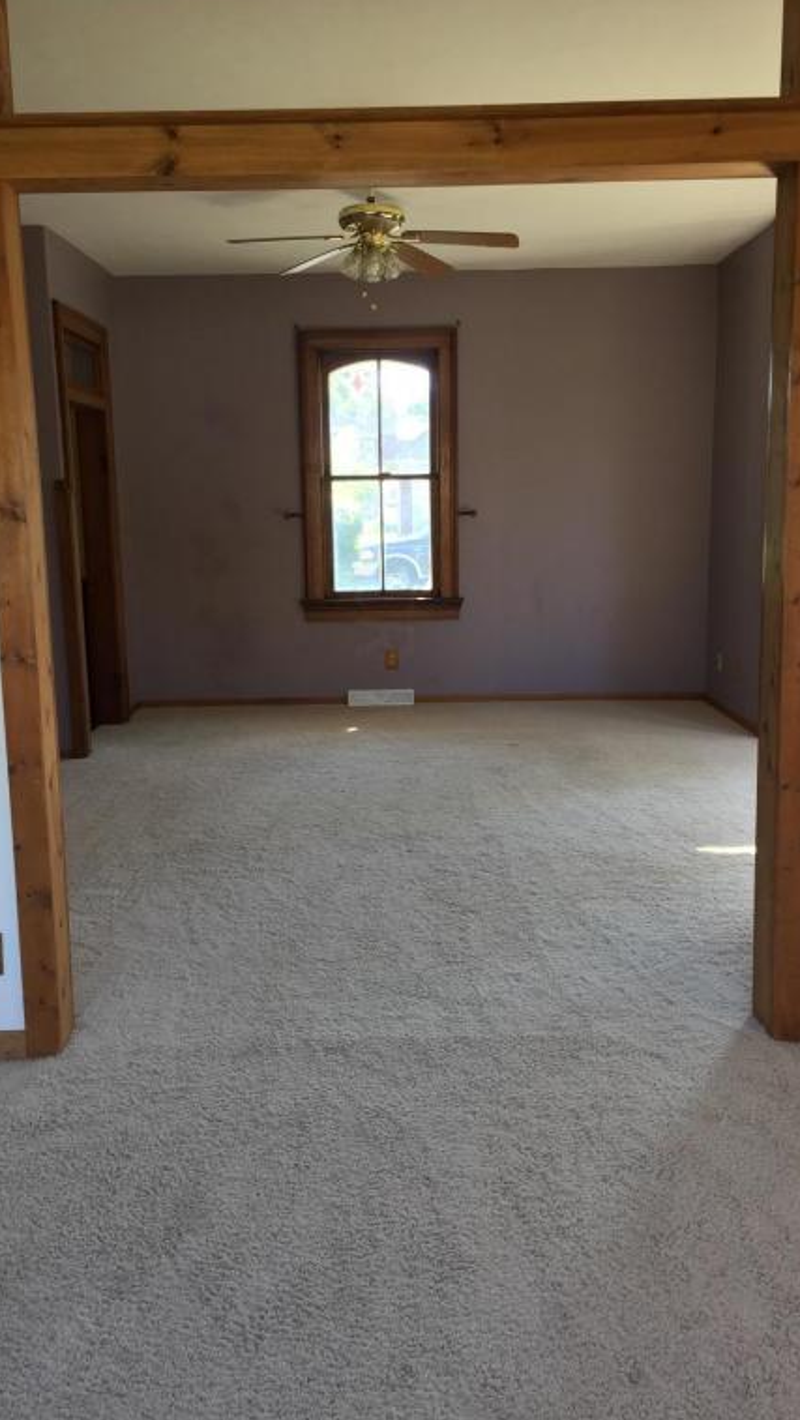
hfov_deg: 36.7
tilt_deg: -8.2
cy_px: 703
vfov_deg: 61.0
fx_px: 1205
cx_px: 384
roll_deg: +0.6
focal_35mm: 32
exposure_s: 1/40
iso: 32
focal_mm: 4.15
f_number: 2.2
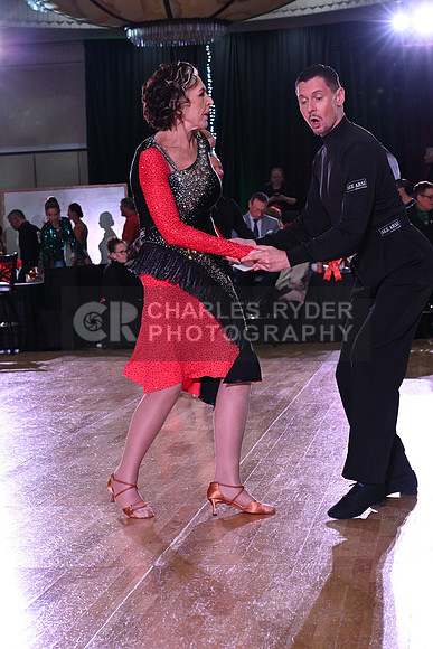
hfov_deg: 19.2
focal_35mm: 71
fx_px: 1280
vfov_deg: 28.4
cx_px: 216
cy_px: 324
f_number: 8
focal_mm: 71
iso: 5000
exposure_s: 1/320
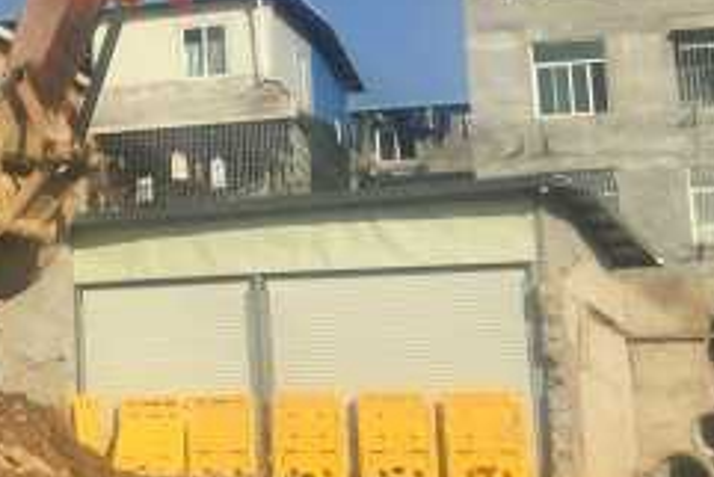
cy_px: 119
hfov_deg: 19.8
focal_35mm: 90
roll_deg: -3.6
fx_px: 1786
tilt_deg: +14.0
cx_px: -329
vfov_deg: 15.1
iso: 32
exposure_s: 1/2326
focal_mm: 4.15
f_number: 2.2
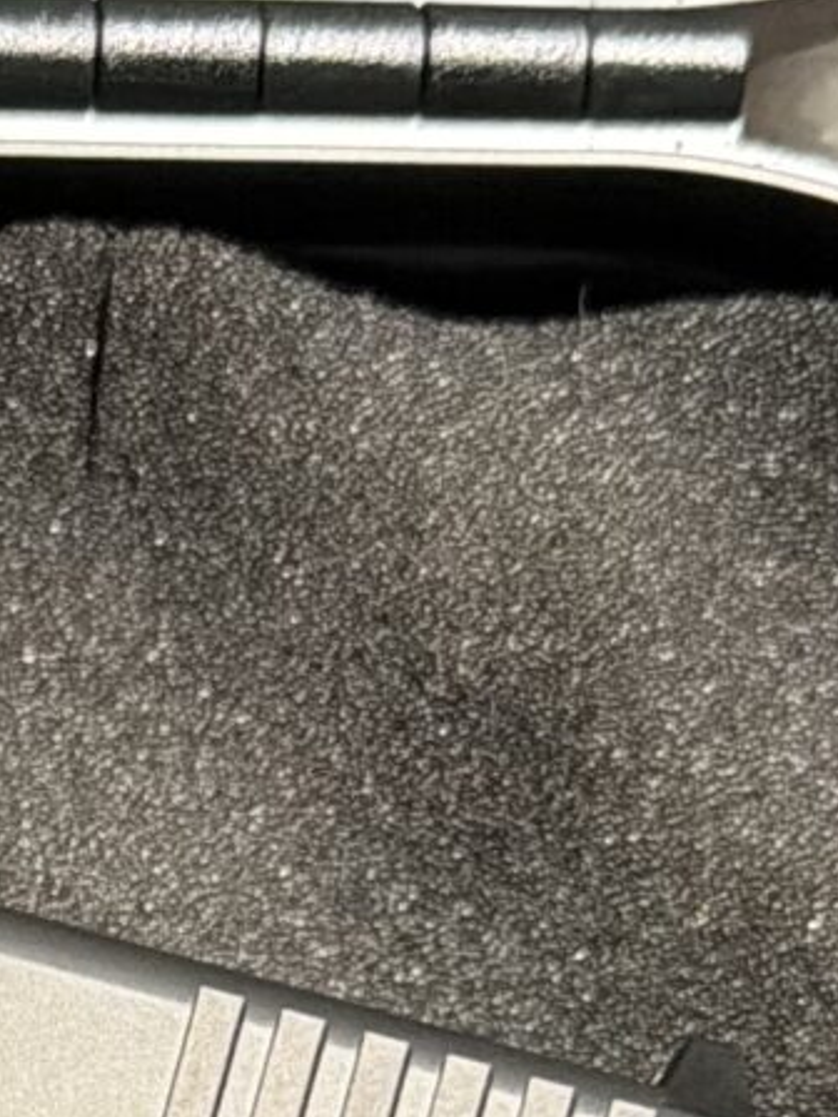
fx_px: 4422
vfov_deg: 13.4
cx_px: -344
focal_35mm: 137
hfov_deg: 10.5
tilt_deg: -84.1
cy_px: 1780
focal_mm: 6.76
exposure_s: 1/60
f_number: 1.78
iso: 640
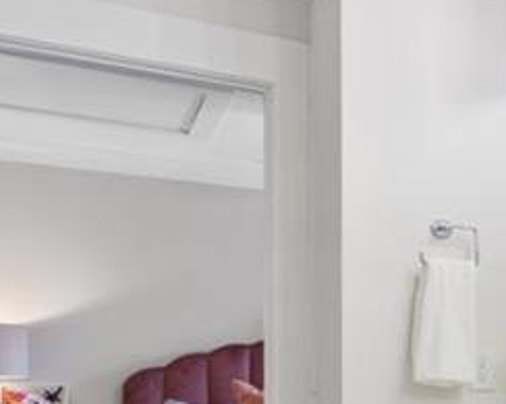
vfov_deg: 23.3
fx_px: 943
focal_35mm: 63
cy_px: 396
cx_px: 894
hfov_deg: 21.1
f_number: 8
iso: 320
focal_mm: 16
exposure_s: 1/5
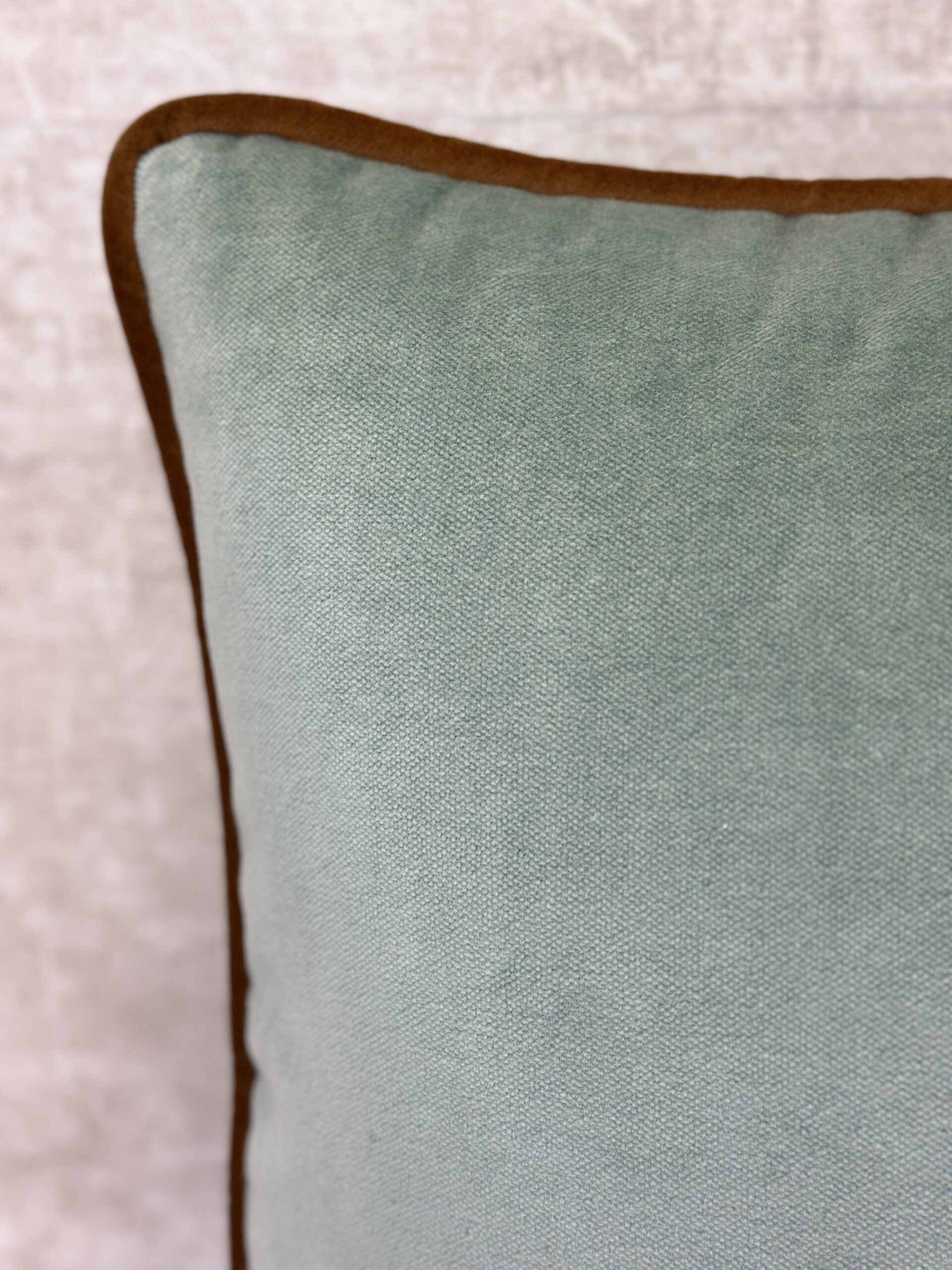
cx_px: 476
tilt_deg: -15.5
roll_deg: +1.0
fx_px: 1760
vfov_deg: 39.7
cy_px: 635
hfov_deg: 30.3
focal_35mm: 48
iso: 100
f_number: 1.78
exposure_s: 1/170
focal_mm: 6.86
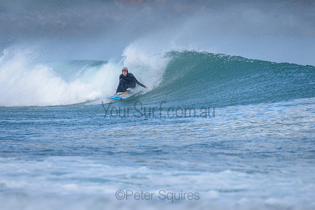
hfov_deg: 3.4
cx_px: 122
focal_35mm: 613
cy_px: 83
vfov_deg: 2.2
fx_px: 5362
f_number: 5.6
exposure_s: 1/2000
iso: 450
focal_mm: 500
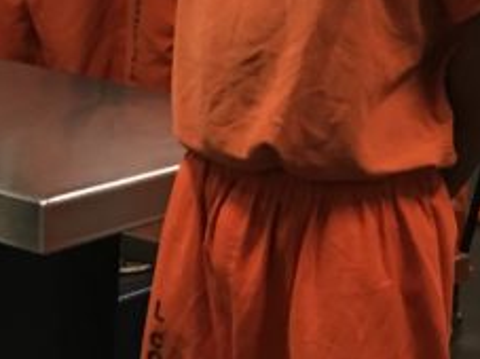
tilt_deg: +0.3
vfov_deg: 11.1
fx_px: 1774
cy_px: -196
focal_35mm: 128
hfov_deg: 15.0
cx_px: 529
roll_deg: -2.8
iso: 50
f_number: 2.2
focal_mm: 4.15
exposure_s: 1/15
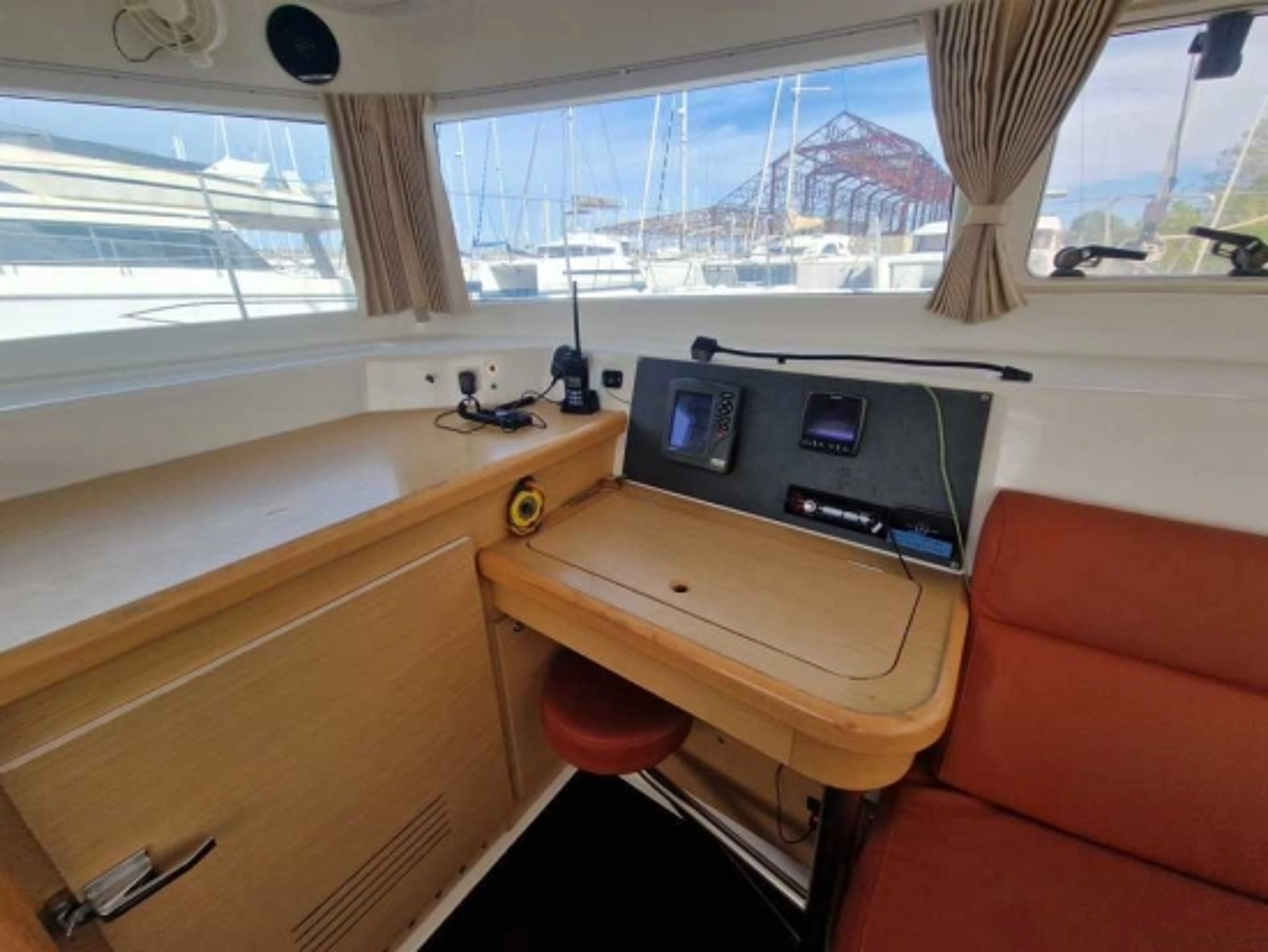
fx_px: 476
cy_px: 476
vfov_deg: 90.0
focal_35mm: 13
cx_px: 634
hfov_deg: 106.2
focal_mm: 2.2
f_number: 2.2
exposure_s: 1/770
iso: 50
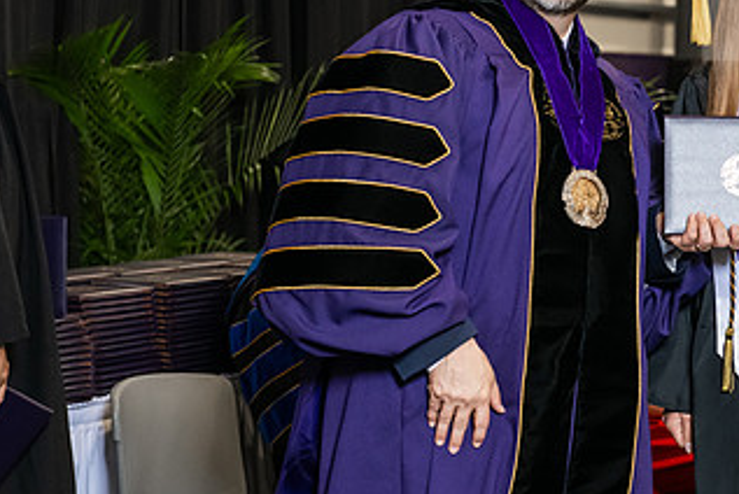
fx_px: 2630
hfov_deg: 15.8
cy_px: 148
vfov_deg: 10.7
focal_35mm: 128
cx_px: 632
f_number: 5
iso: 2500
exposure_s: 1/200
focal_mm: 70
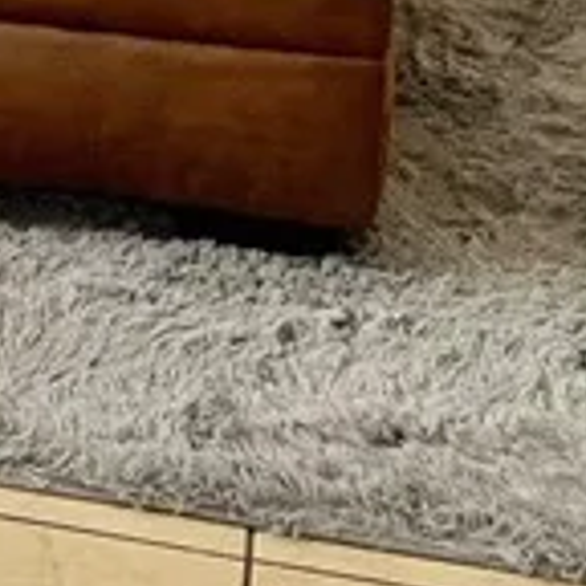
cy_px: -684
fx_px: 3007
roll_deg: -1.0
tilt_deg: -12.6
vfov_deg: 10.1
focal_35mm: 157
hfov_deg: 10.4
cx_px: -501
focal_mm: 5.1
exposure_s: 1/85
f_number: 1.6
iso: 125
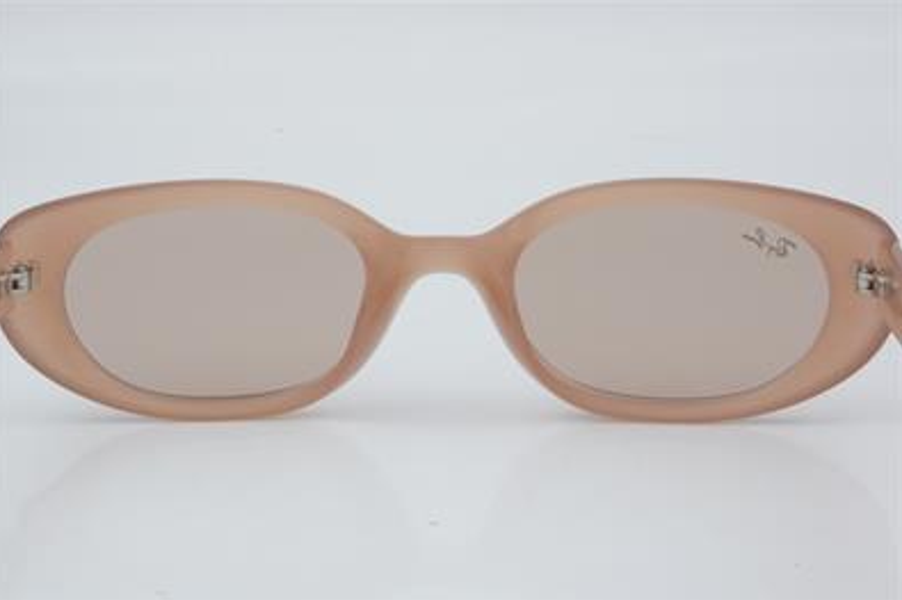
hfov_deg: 24.3
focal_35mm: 84
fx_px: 2091
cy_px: 301
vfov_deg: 16.3
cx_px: 448
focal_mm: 55
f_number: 32
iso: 100
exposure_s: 1/3
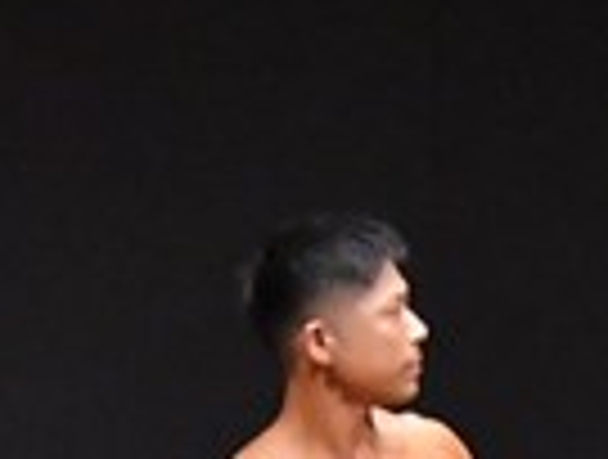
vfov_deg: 1.6
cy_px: 756
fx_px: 16854
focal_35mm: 957
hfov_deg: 2.1
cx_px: 619
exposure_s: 1/400
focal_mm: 116
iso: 10000
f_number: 5.6
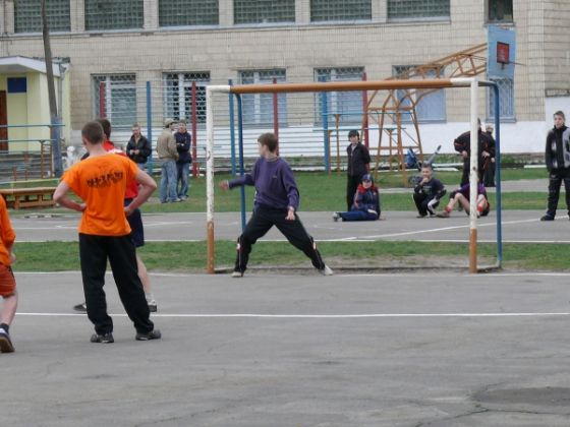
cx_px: 285
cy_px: 214
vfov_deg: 8.5
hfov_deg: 11.3
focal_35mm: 175
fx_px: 2882
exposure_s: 1/125
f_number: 4
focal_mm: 20.7
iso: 100
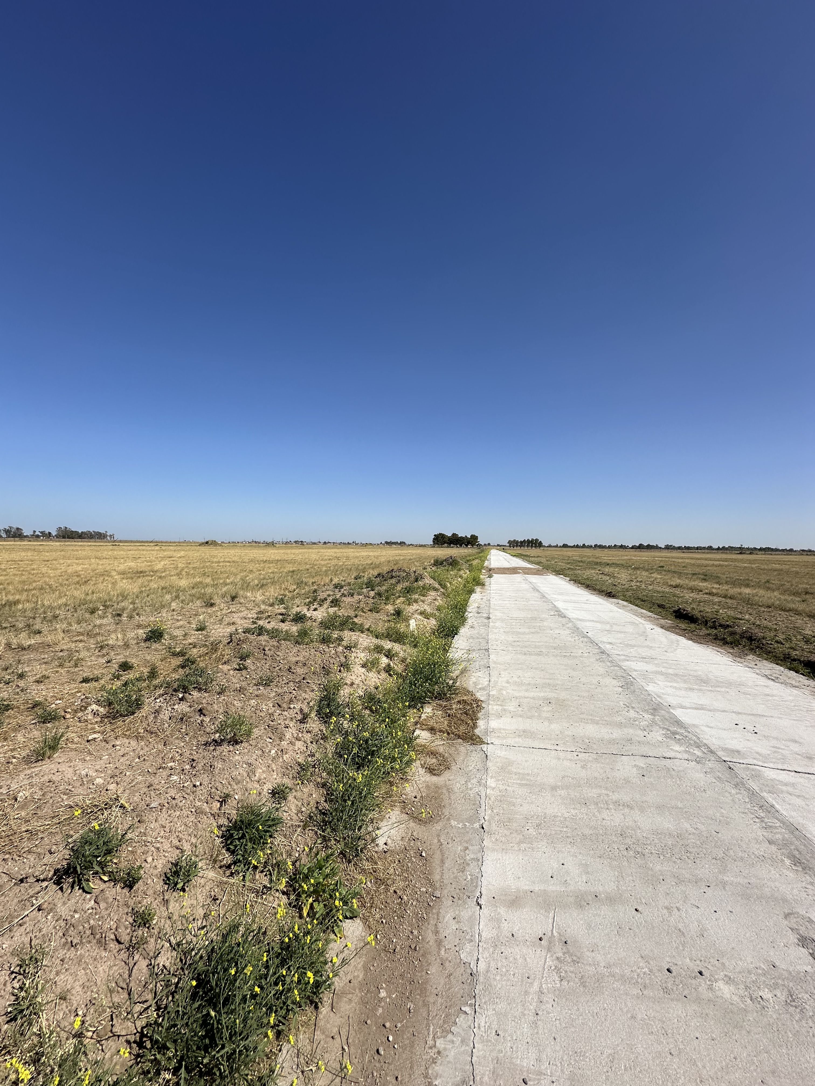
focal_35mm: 14
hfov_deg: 85.7
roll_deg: -1.3
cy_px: 543
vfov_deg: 102.1
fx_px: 439
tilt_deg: +3.1
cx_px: 408
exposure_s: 1/3861
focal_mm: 2.22
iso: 50
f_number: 2.2
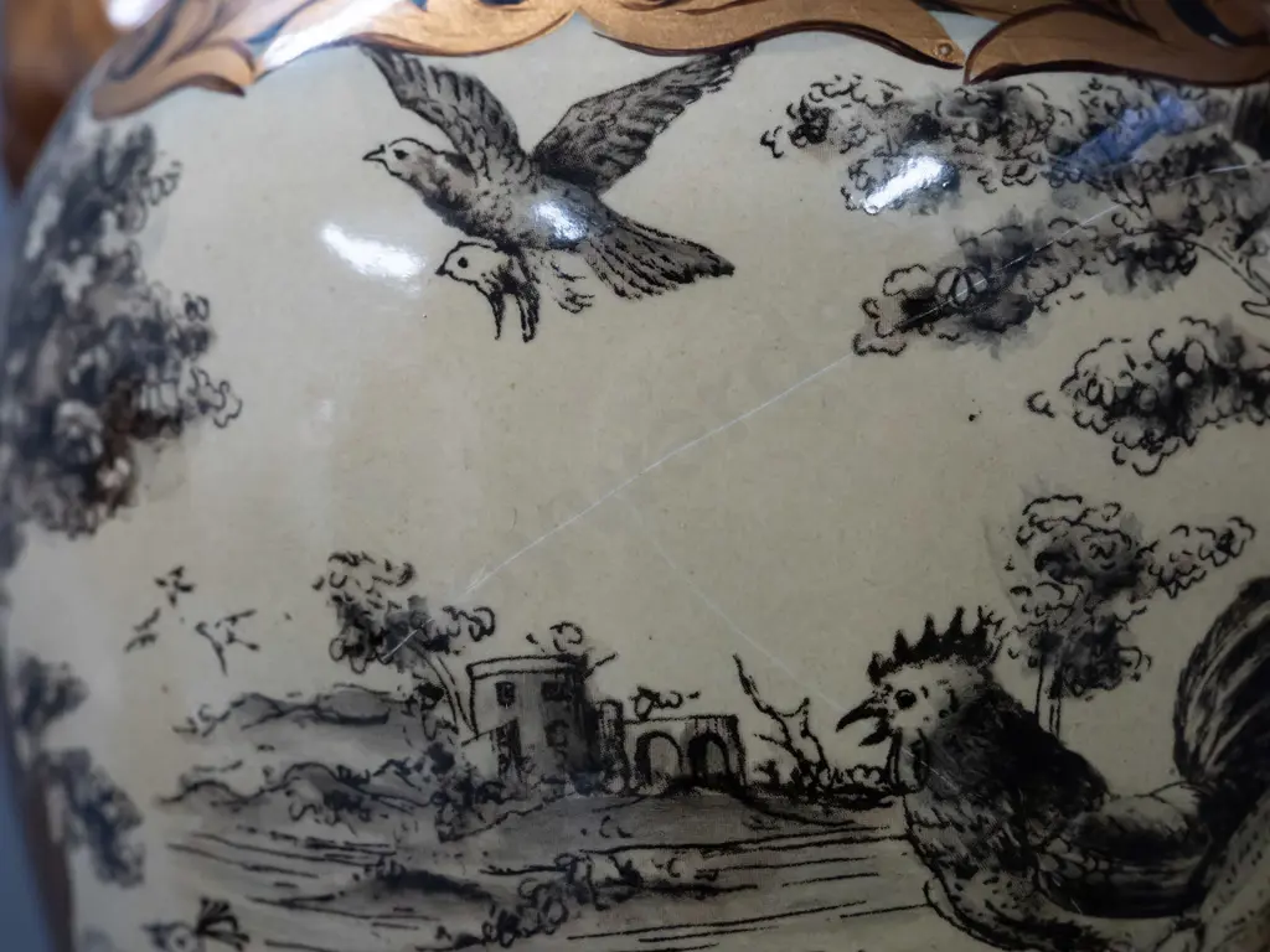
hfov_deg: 42.9
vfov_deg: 32.9
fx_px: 1614
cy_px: 476
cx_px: 635
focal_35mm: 44
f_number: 5
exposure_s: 1/250
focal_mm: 22
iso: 2500
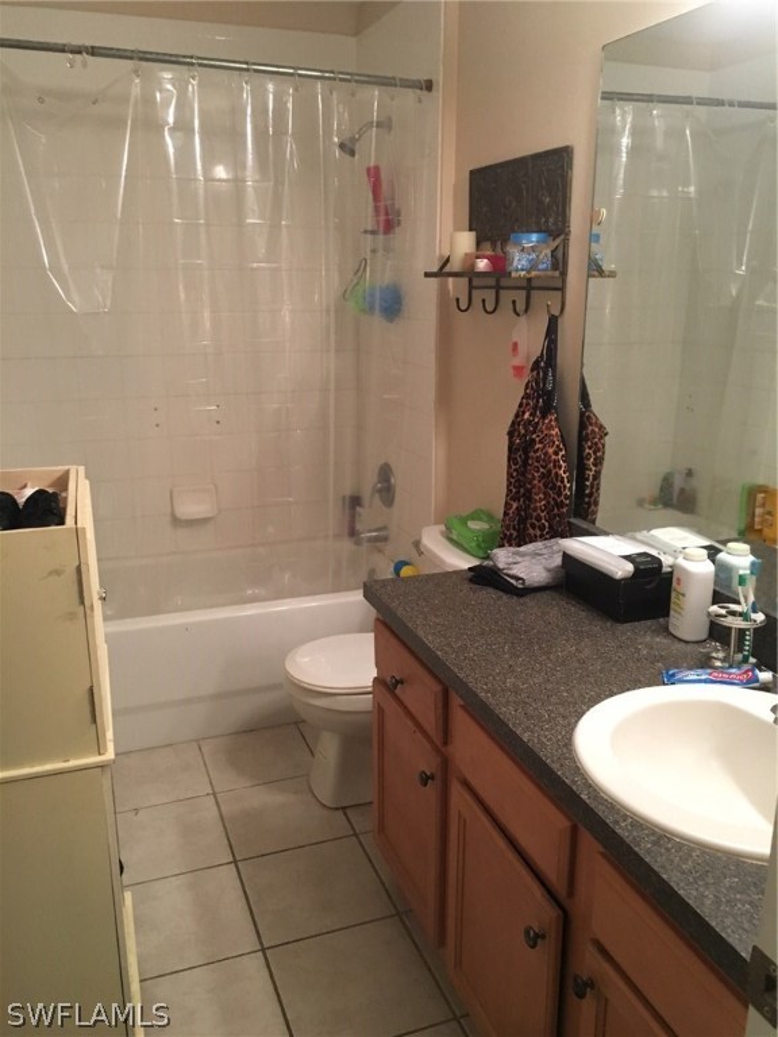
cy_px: 518
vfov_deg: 61.7
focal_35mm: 29
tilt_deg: -16.3
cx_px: 389
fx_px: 869
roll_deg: -0.9
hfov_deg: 48.2
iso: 200
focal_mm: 4.15
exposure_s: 1/24
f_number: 2.2
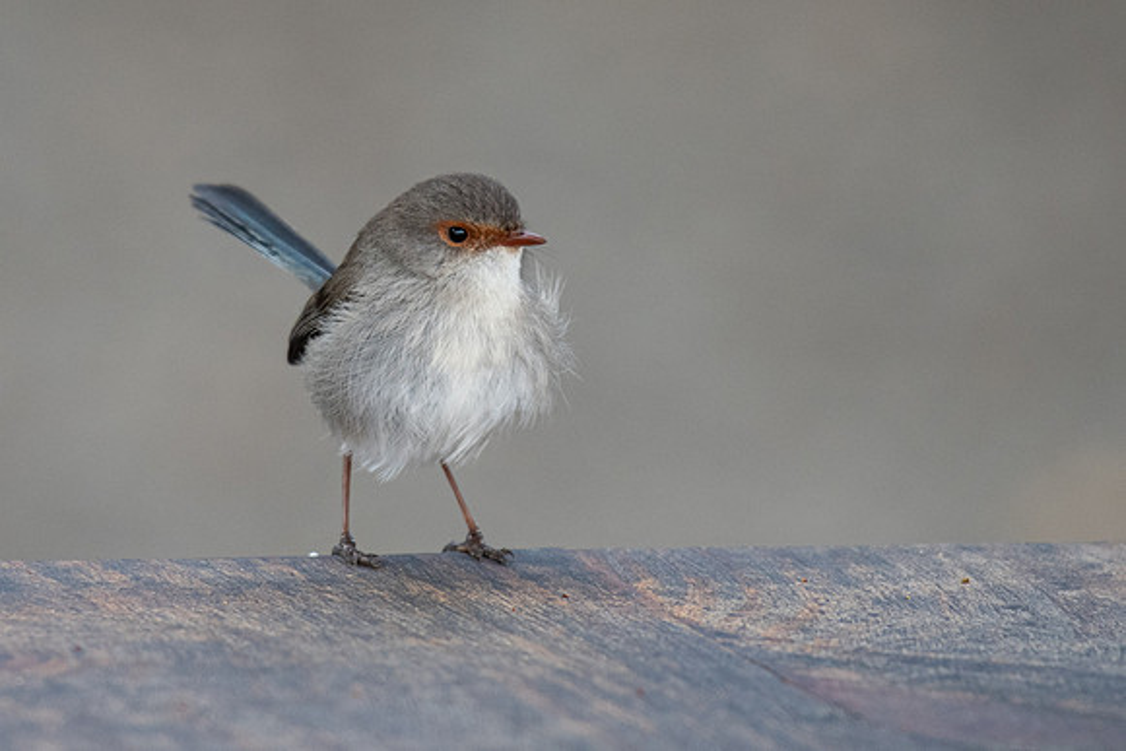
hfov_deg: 1.8
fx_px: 35955
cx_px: 336
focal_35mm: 1149
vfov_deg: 1.2
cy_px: 146
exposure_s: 1/320
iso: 500
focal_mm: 500
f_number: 5.6
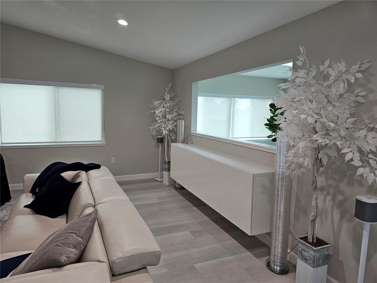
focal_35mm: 23
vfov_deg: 58.9
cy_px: 142
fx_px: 250
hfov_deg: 73.9
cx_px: 188
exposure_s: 1/120
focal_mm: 6.3
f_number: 1.7
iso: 100
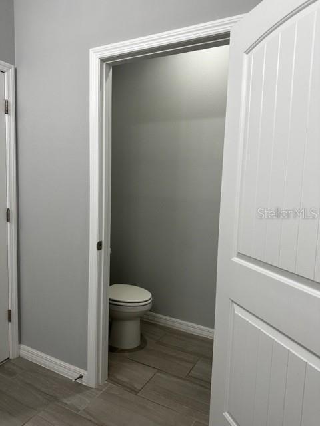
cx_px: 160
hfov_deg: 56.8
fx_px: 296
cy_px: 213
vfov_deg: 71.6
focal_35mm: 24
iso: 160
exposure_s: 1/120
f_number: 1.78
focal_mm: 6.86
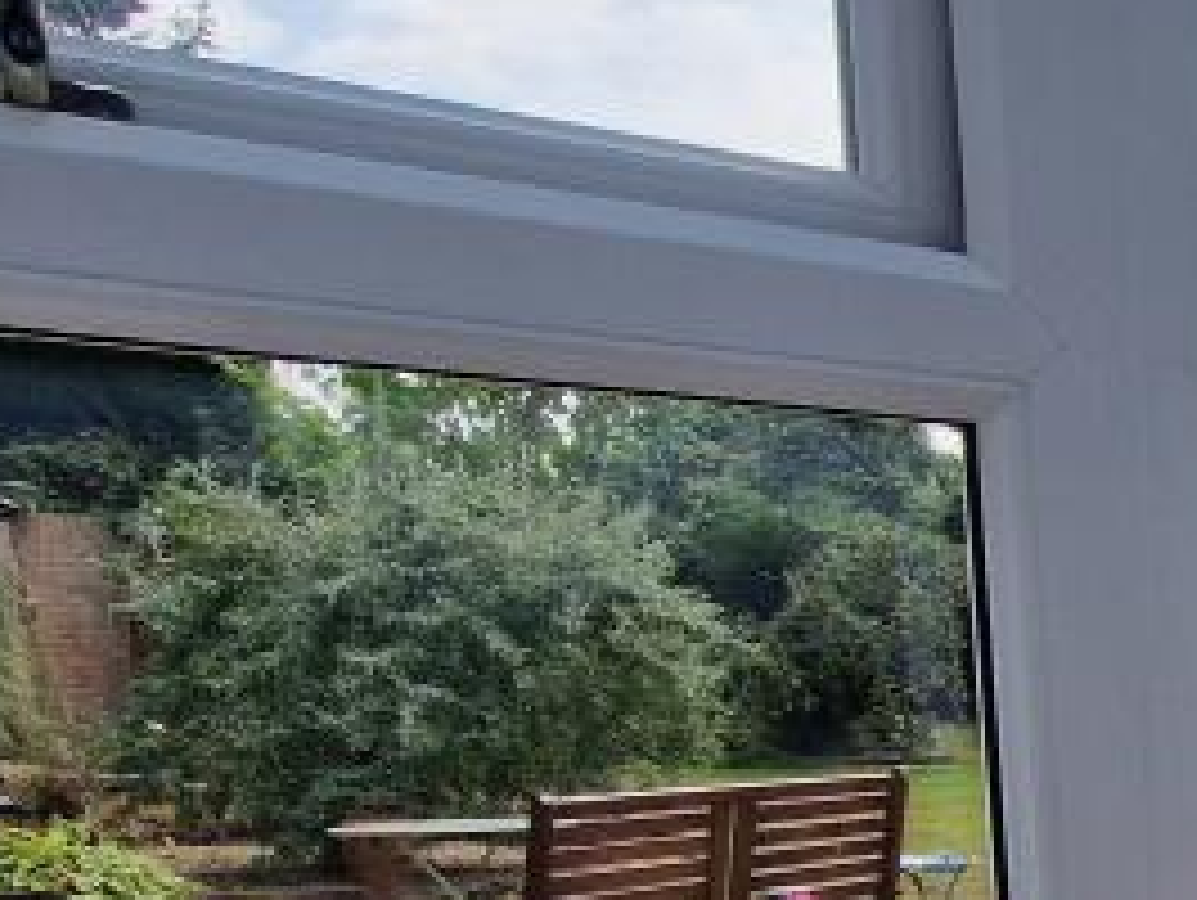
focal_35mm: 50
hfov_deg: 25.5
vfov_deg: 27.0
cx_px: 1904
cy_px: 963
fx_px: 1731
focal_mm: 2.2
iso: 50
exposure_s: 1/1796
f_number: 2.2
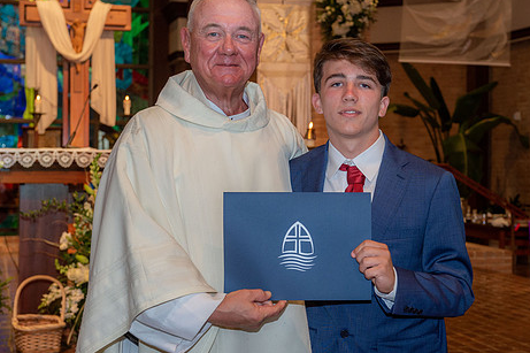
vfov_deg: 18.7
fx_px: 1074
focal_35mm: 73
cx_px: 325
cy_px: 171
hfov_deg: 27.6
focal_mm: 58
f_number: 5.6
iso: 1600
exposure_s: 1/125
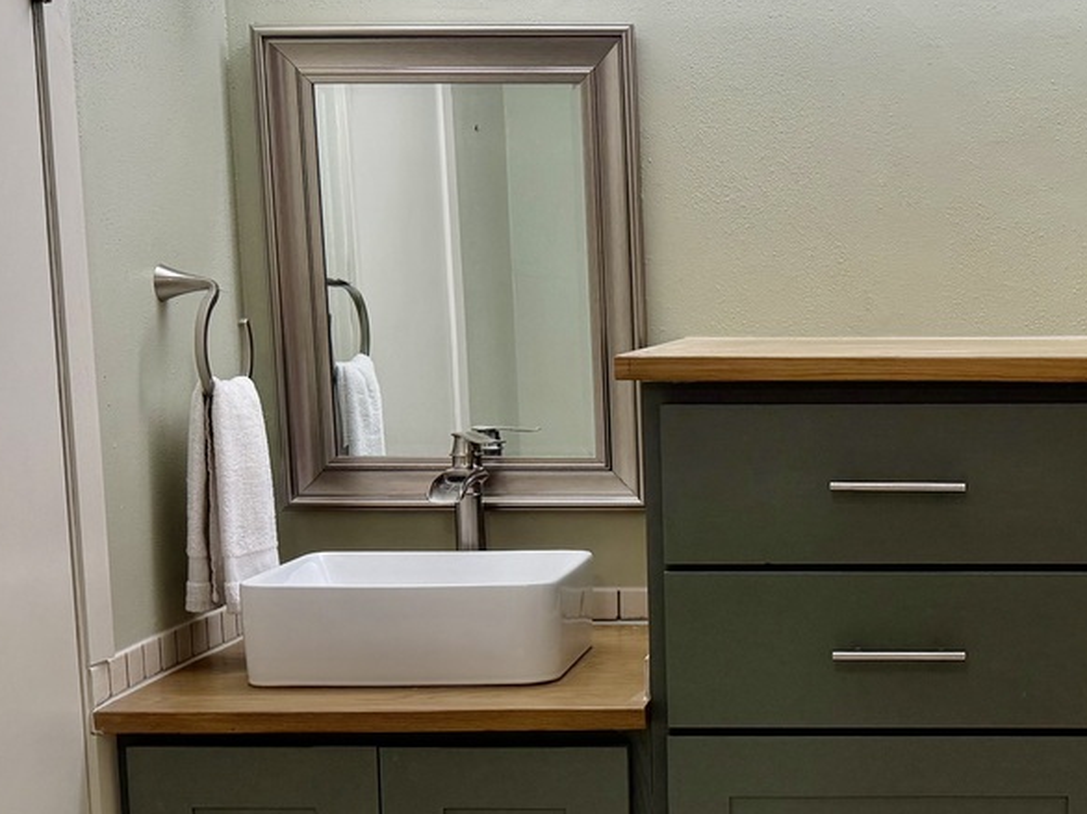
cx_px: 922
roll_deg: +0.1
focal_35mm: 59
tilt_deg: -8.8
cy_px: 573
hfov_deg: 31.6
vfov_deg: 24.6
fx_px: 1852
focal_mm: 6.76
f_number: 1.78
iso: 200
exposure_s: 1/194
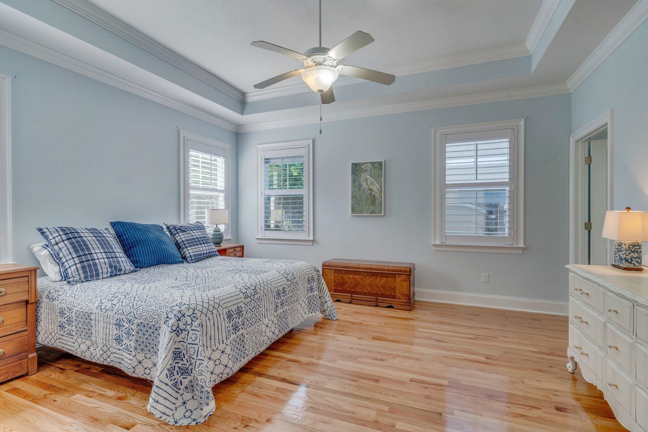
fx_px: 306
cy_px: 216
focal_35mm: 17
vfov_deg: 70.4
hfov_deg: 93.3
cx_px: 324
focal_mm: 17
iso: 100
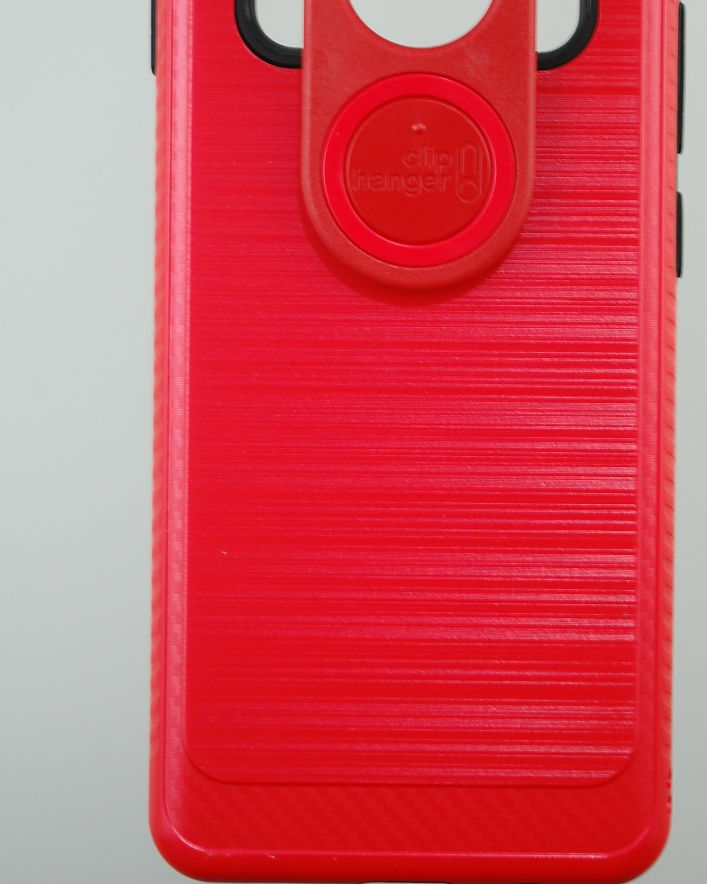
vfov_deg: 23.7
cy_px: 242
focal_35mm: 80
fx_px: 2093
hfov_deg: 19.1
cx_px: 441
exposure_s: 1/30
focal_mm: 36
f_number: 5.3
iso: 450
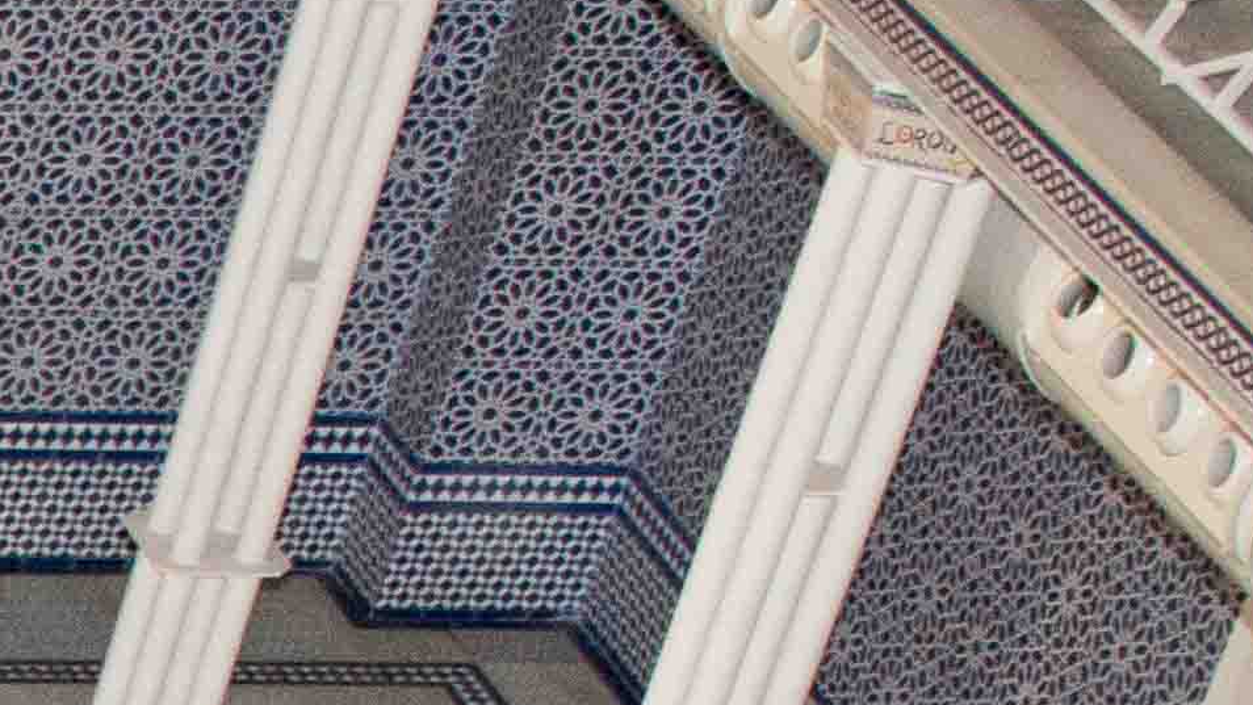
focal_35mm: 194
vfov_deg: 5.7
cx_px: -2953
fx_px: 6447
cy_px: 2312
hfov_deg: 8.5
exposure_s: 1/100
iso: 1600
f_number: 4
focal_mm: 24
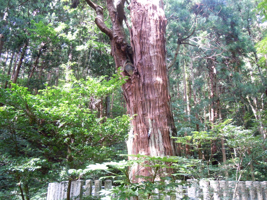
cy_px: 100
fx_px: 231
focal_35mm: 30
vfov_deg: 46.8
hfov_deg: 60.0
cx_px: 134
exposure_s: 1/50
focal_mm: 5.4
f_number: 3.5
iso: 400
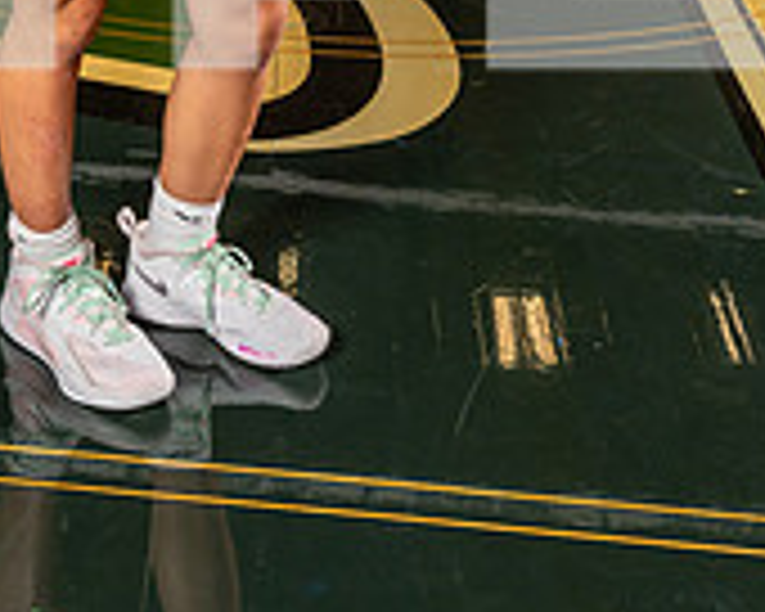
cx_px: 130
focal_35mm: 82
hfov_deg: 22.9
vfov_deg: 16.5
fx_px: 1857
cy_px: -382
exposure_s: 1/250
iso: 640
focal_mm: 33
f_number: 11
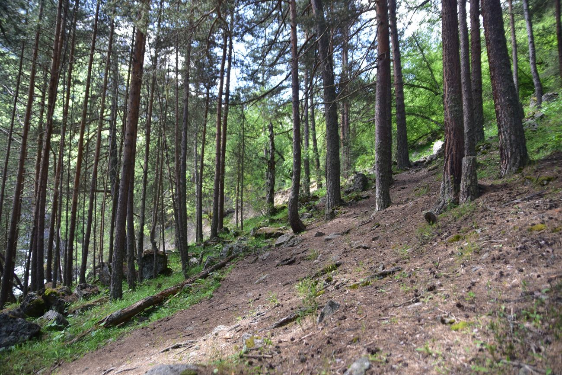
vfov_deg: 27.0
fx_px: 781
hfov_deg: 39.6
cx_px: 281
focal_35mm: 50
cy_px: 188
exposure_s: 1/125
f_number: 2.8
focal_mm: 50
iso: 100
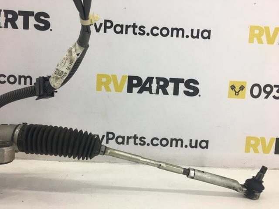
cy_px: 104
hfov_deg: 61.7
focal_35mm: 29
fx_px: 234
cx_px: 140
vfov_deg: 48.2
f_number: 2.2
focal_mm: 4.15
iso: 40
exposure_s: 1/100
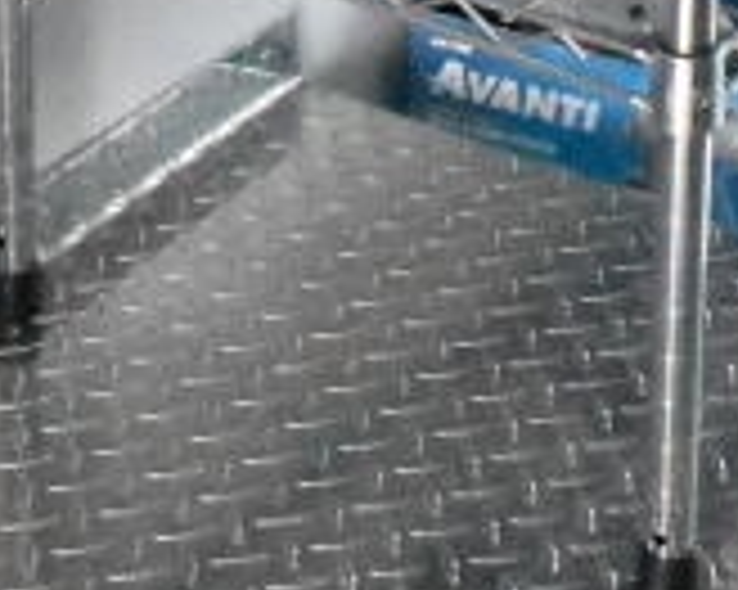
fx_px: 3078
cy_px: -856
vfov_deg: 9.6
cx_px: 666
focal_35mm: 141
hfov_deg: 13.5
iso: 25600
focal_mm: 18
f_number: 3.5
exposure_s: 1/4000
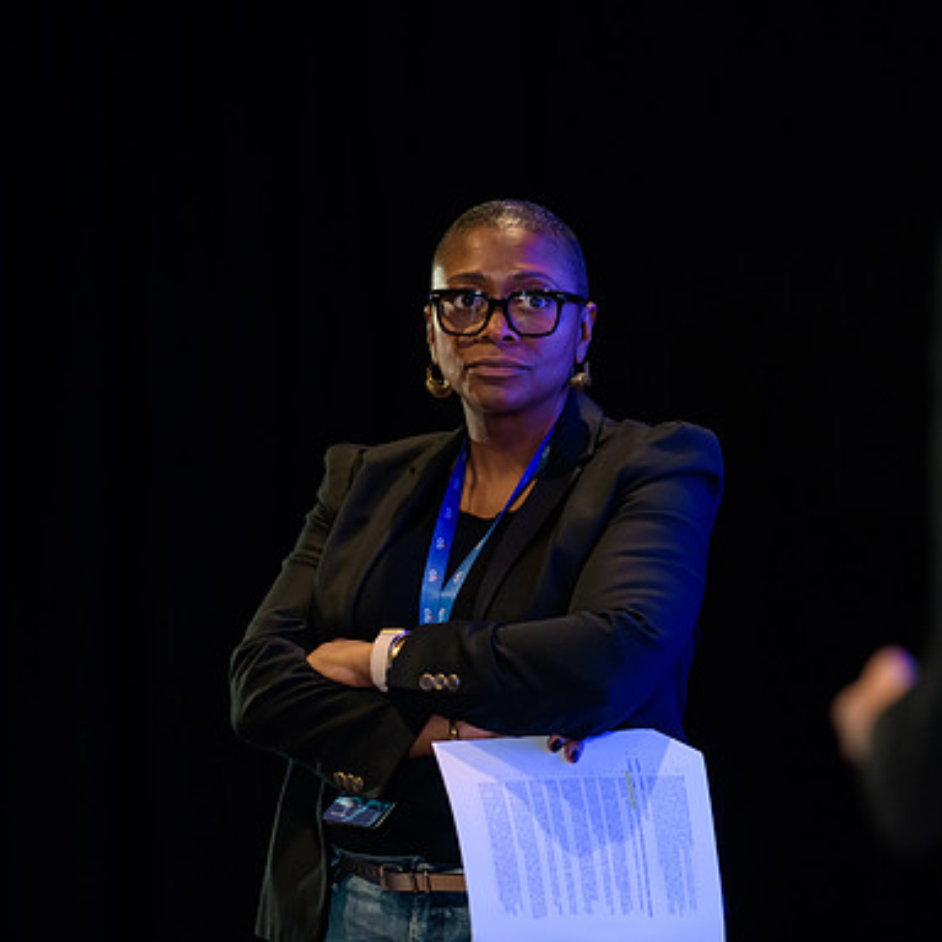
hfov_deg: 6.8
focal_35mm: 257
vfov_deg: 6.8
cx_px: 513
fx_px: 7912
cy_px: 472
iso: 1600
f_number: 3.2
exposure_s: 1/200
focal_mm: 200
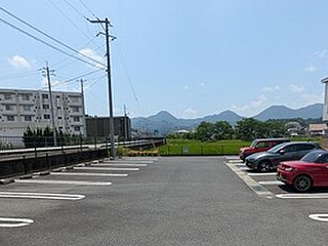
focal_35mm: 28
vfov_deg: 48.0
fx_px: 265
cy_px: 182
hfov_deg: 63.4
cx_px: 167
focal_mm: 1.85
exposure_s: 1/1965
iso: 53
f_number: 2.2
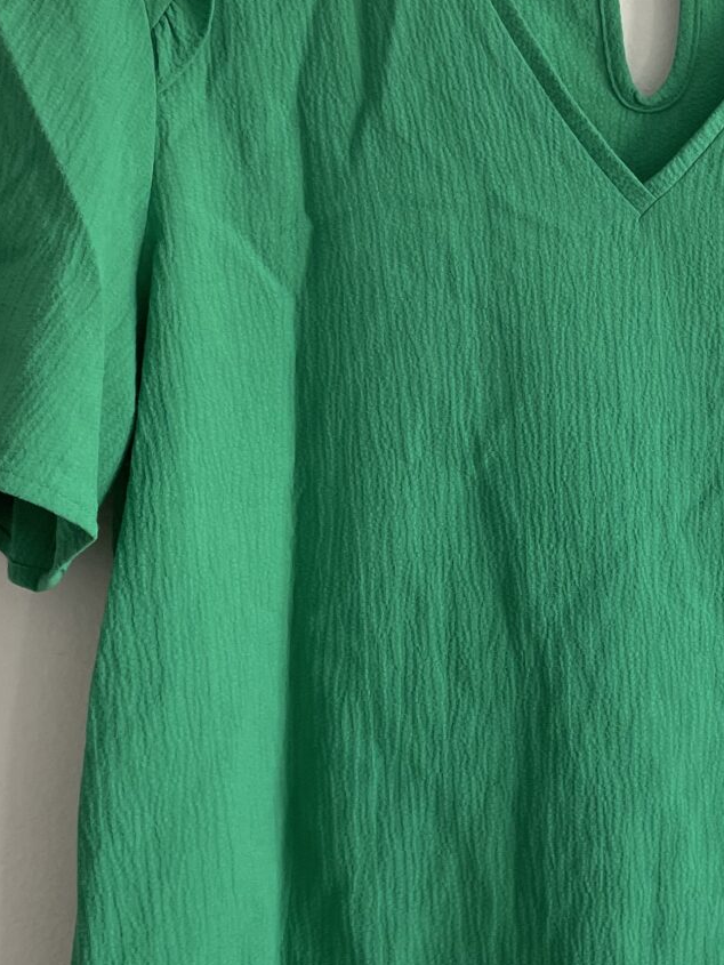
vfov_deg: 30.7
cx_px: 652
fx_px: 1756
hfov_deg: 22.7
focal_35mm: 63
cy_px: 394
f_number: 1.6
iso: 80
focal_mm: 4.2
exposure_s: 1/121
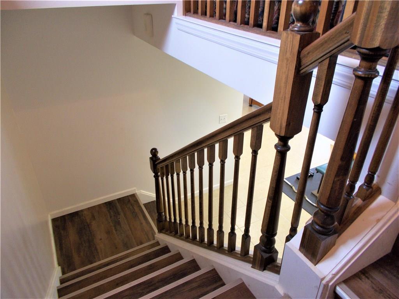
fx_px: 300
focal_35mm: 26
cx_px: 200
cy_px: 150
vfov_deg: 53.1
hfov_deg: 67.3
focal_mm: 4.6
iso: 125
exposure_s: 1/25
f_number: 3.2
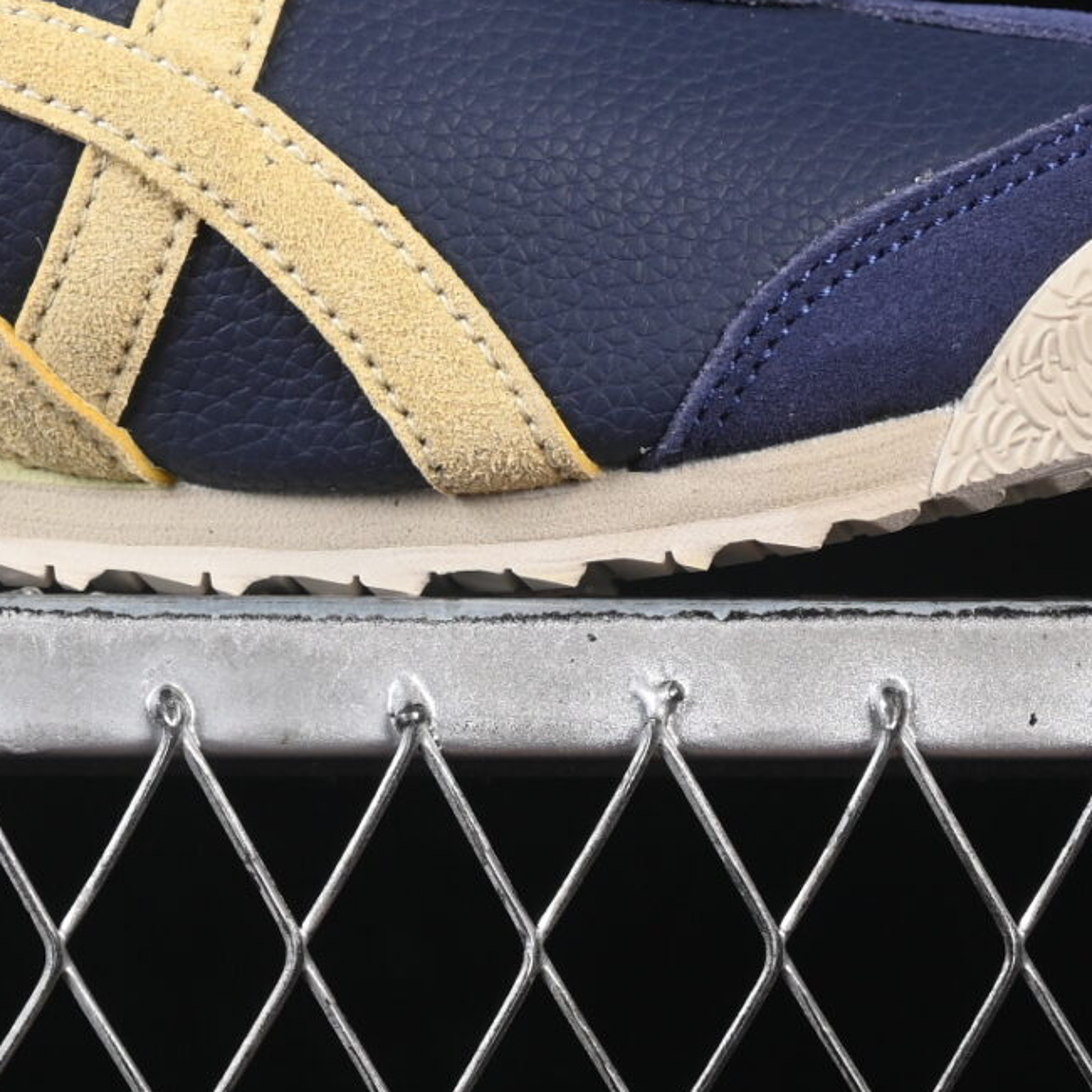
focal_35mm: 251
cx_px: -64
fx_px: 8958
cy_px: -290
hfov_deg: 6.9
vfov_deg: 6.9
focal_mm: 50
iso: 160
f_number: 6.3
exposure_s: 1/60
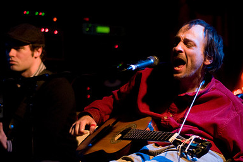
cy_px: 107
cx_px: 134
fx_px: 763
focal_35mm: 113
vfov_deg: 12.1
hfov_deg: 18.1
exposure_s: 1/50
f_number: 1.8
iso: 1000
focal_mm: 50
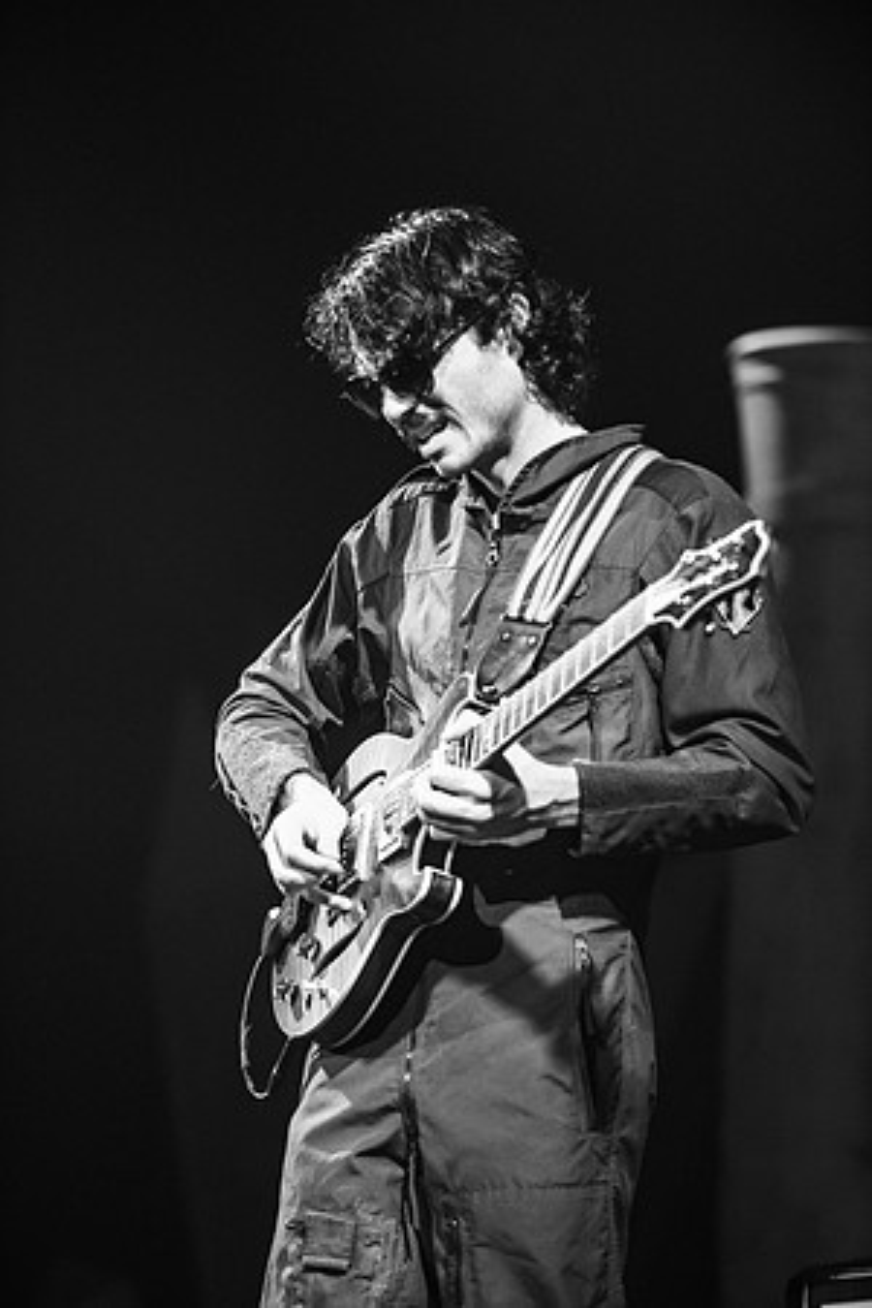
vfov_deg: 10.3
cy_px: 654
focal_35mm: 200
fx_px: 7266
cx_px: 436
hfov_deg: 6.9
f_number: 4
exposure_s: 1/320
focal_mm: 200
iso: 2000
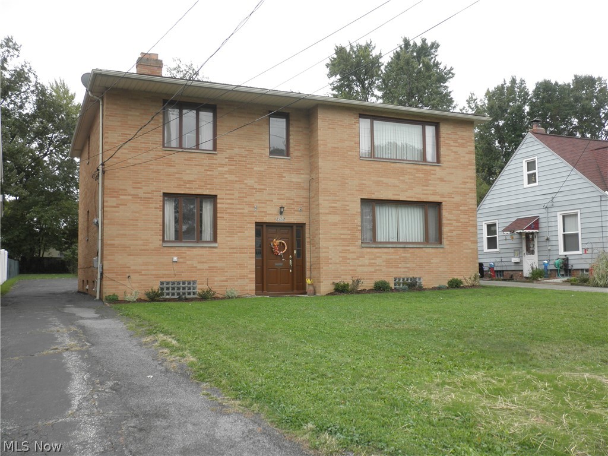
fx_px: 615
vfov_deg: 40.7
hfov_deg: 52.6
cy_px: 228
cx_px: 304
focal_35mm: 35
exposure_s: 1/125
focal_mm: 6.1
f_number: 3.2
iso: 64
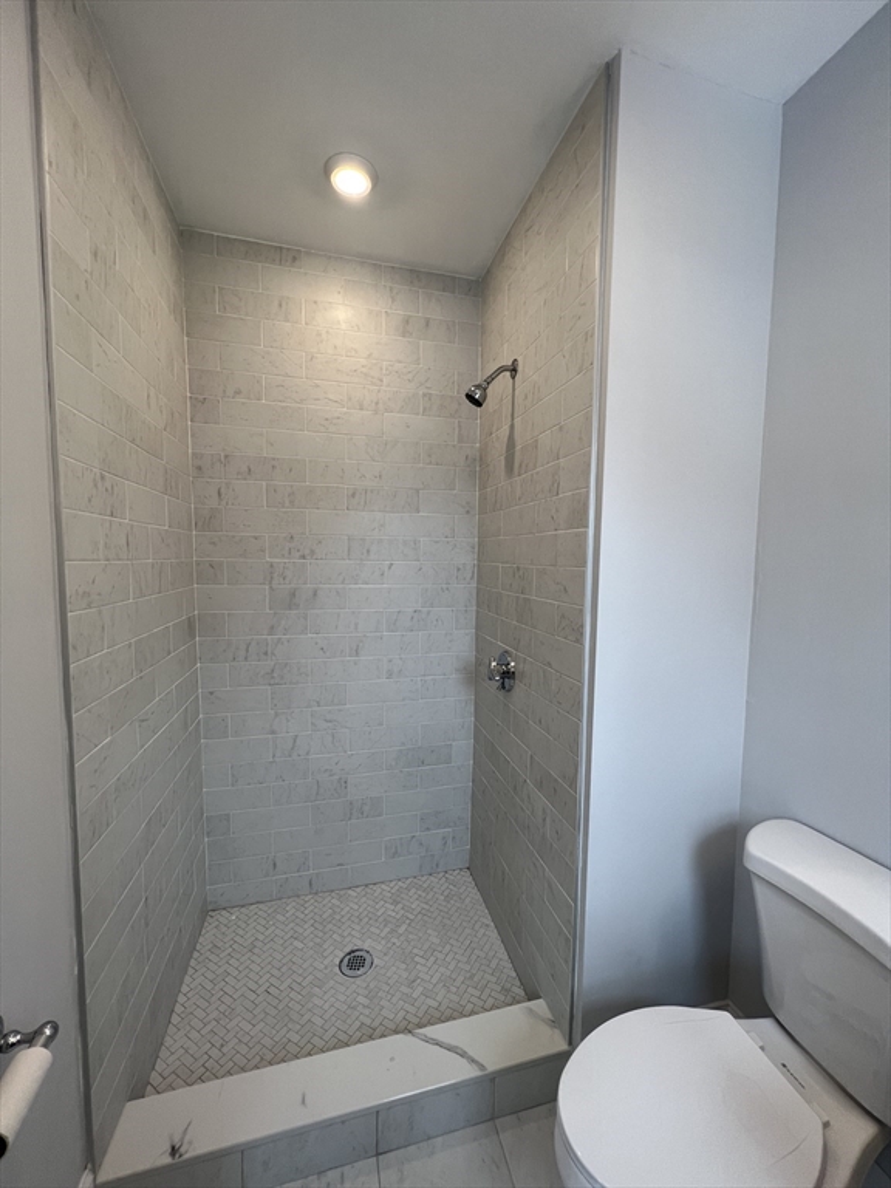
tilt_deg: -4.1
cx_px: 446
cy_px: 594
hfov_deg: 89.9
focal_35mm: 13
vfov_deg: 106.2
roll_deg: -0.2
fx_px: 446
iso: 64
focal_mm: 1.57
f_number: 1.8
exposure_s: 1/122
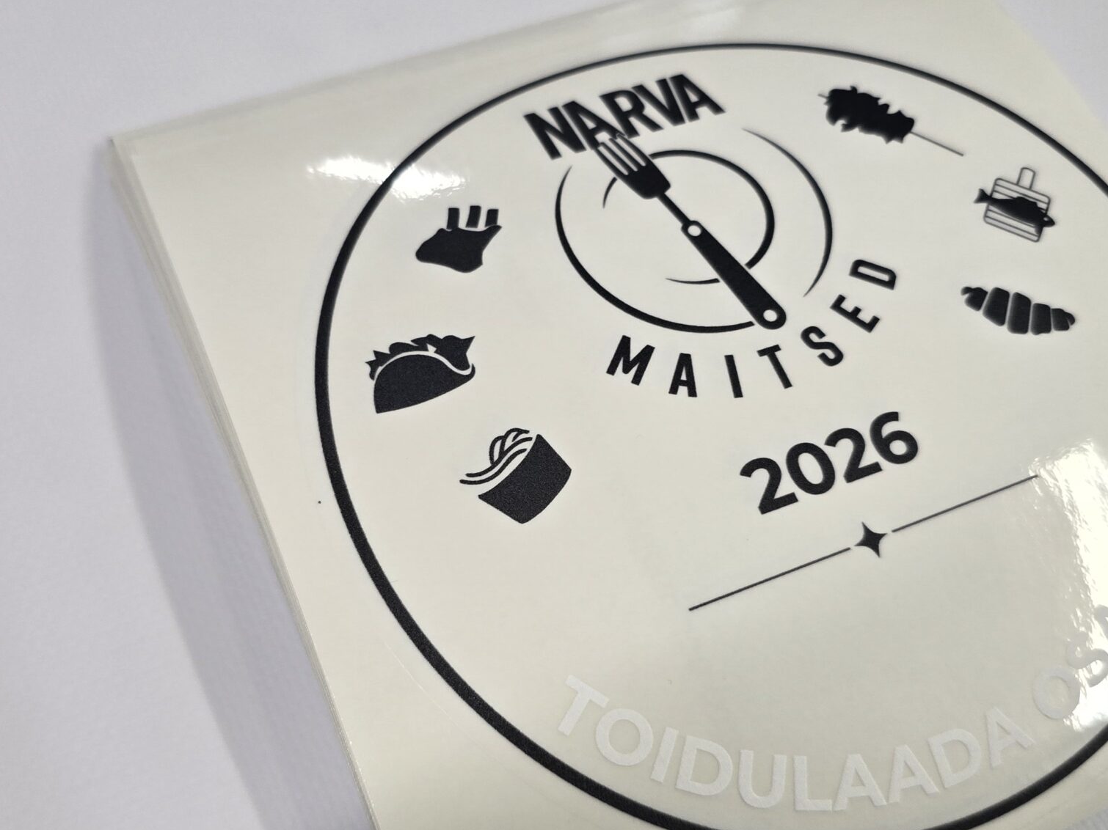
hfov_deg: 47.9
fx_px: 1248
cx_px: 569
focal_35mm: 39
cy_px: 410
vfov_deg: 36.8
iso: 80
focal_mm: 6.3
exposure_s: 1/100
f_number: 1.7
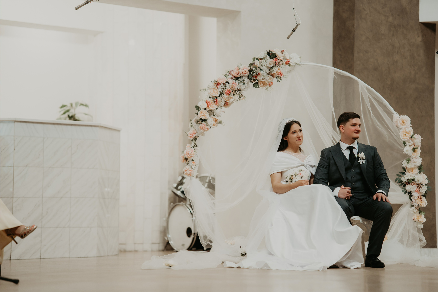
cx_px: 219
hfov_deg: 23.9
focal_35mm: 85
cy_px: 146
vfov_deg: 16.1
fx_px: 1034
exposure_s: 1/250
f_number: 1.6
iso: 500
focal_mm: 85
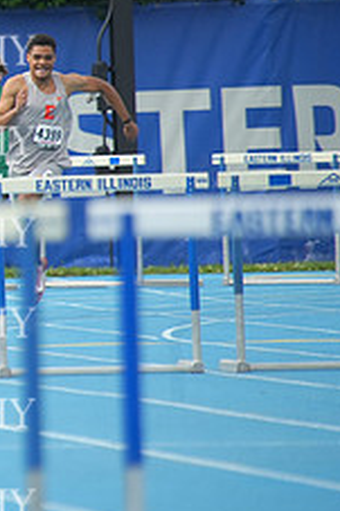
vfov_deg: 2.0
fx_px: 14499
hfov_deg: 1.3
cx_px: -290
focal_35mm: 1022
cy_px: 96
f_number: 5.6
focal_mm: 400
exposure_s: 1/2000
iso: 1000
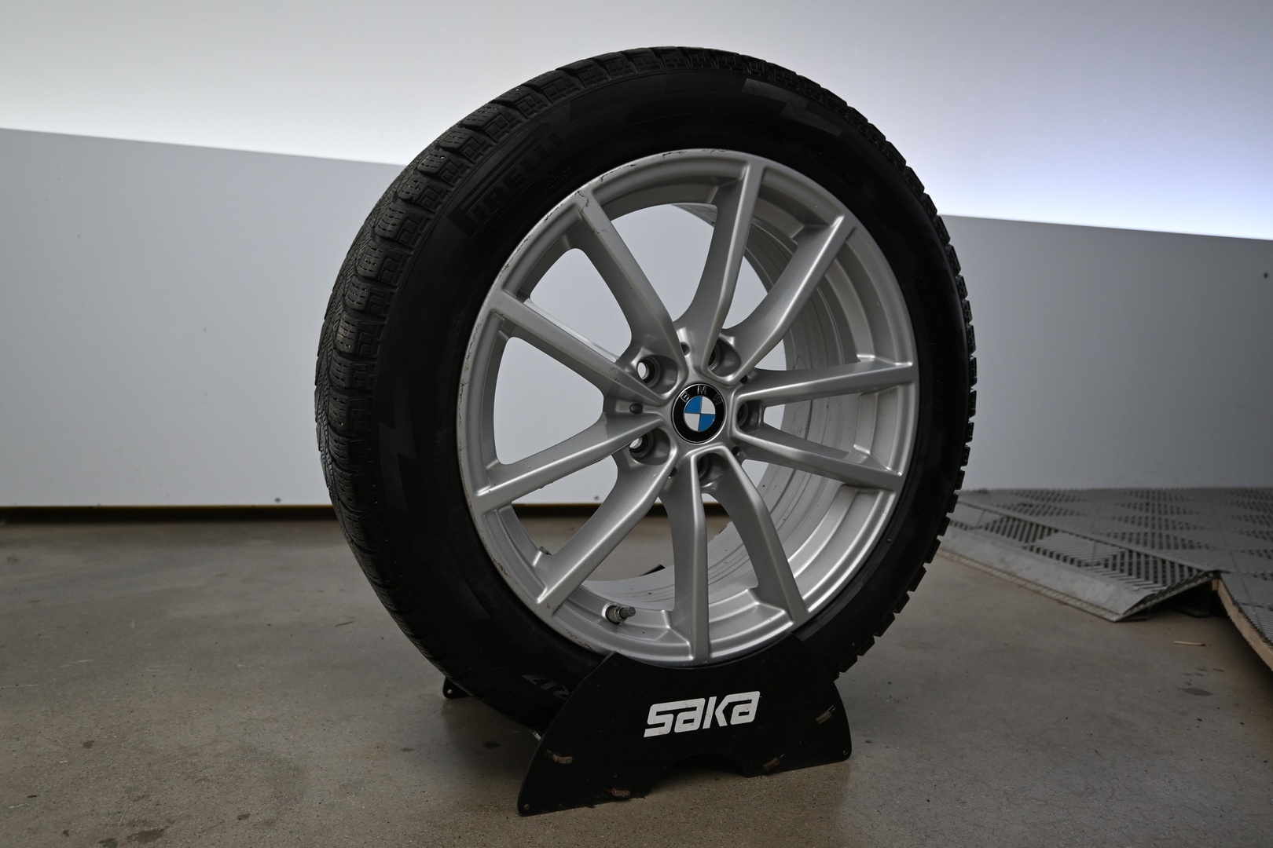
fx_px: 955
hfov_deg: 67.4
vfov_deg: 47.9
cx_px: 636
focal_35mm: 27
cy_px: 424
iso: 320
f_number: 3.5
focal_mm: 18
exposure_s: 1/30
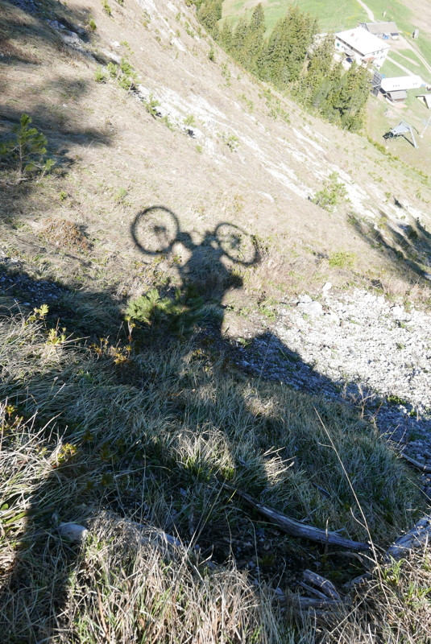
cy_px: 322
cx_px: 216
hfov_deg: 40.0
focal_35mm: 33
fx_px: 591
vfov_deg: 57.2
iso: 200
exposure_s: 1/250
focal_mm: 14.9
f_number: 5.6
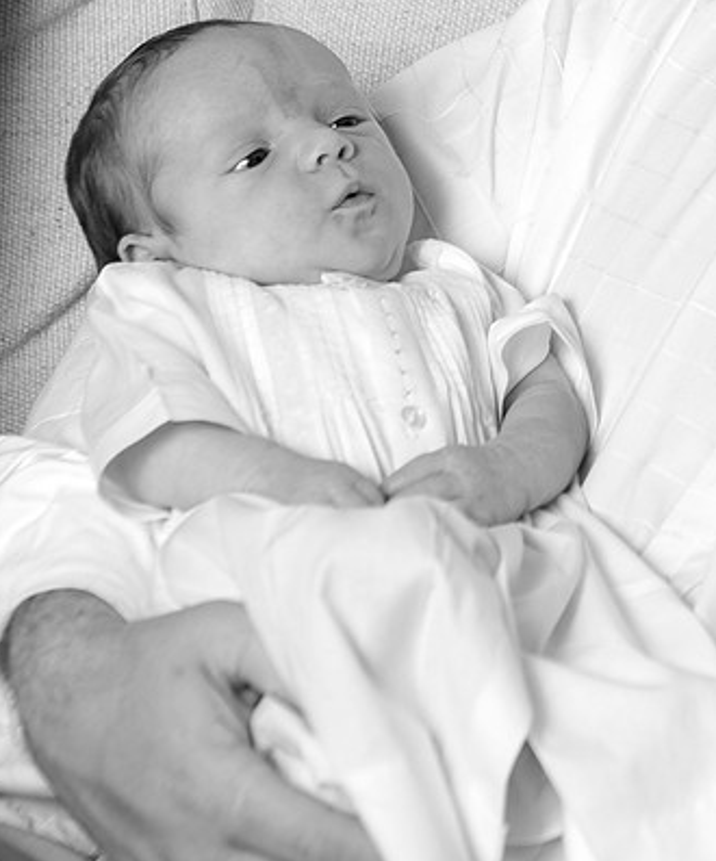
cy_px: 198
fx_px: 6756
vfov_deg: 7.3
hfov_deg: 6.1
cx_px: 644
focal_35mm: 261
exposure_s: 1/160
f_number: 5.6
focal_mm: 105
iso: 200
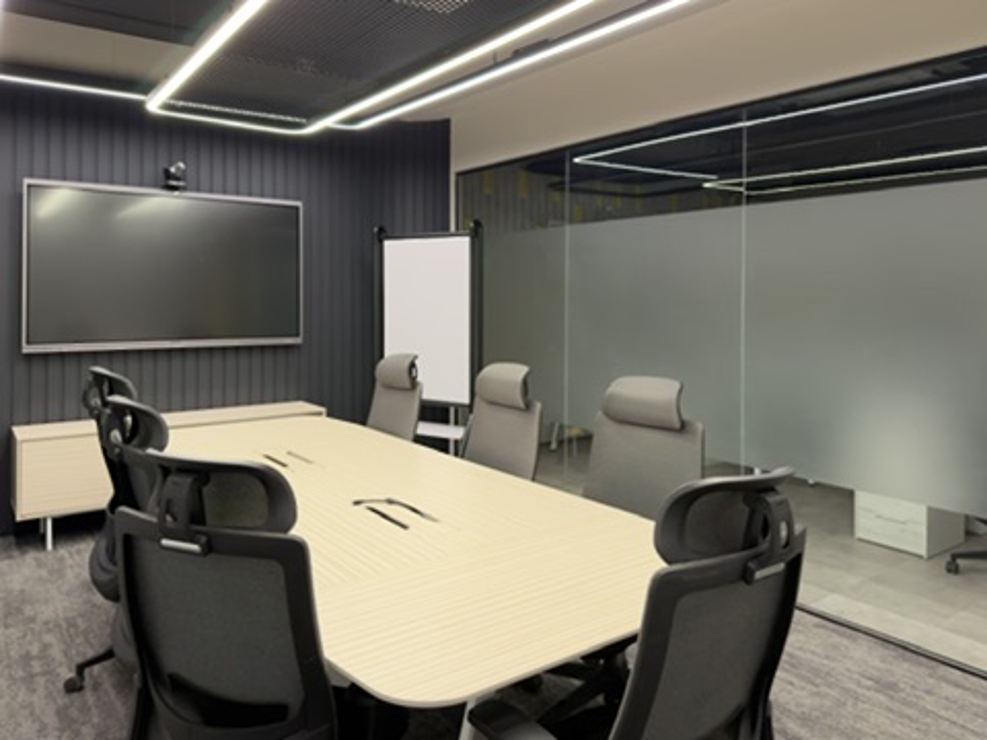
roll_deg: -0.1
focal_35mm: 24
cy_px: 370
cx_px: 494
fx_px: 684
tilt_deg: -6.3
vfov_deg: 56.8
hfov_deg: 71.6
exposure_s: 1/100
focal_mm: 6.76
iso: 250
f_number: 1.78
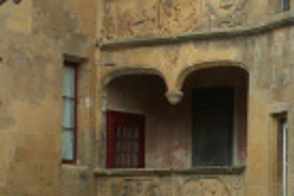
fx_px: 1037
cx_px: 309
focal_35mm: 127
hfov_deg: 15.8
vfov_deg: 10.7
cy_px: 168
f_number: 5
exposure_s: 1/125
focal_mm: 5.86
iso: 50
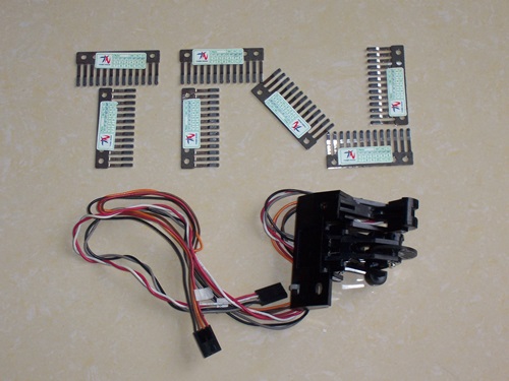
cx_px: 254
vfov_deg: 17.0
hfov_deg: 22.5
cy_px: 190
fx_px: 1279
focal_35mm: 87
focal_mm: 14.9
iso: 125
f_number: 4.5
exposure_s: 1/100
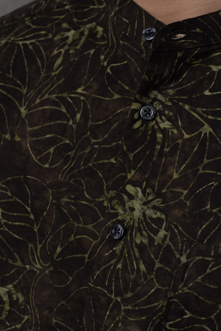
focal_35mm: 140
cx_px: 160
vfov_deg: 14.7
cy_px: 167
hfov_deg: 9.8
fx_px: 1289
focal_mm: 70
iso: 200
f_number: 8
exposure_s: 1/125
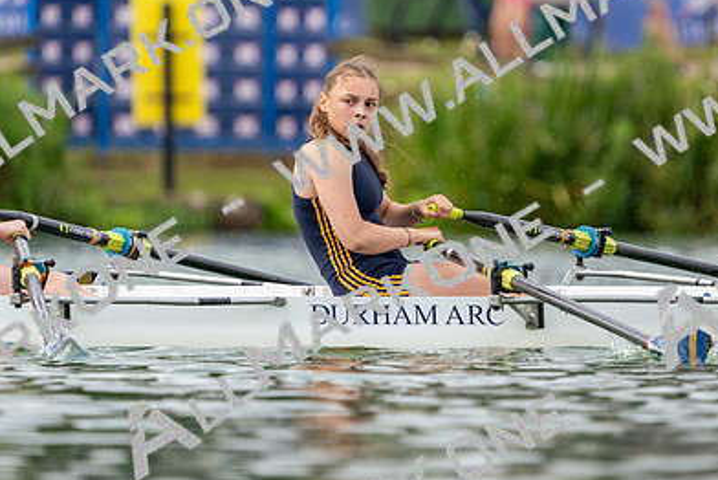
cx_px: 500
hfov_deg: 2.3
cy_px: 197
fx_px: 17703
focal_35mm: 887
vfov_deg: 1.6
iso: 500
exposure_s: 1/1600
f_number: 6.3
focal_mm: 600
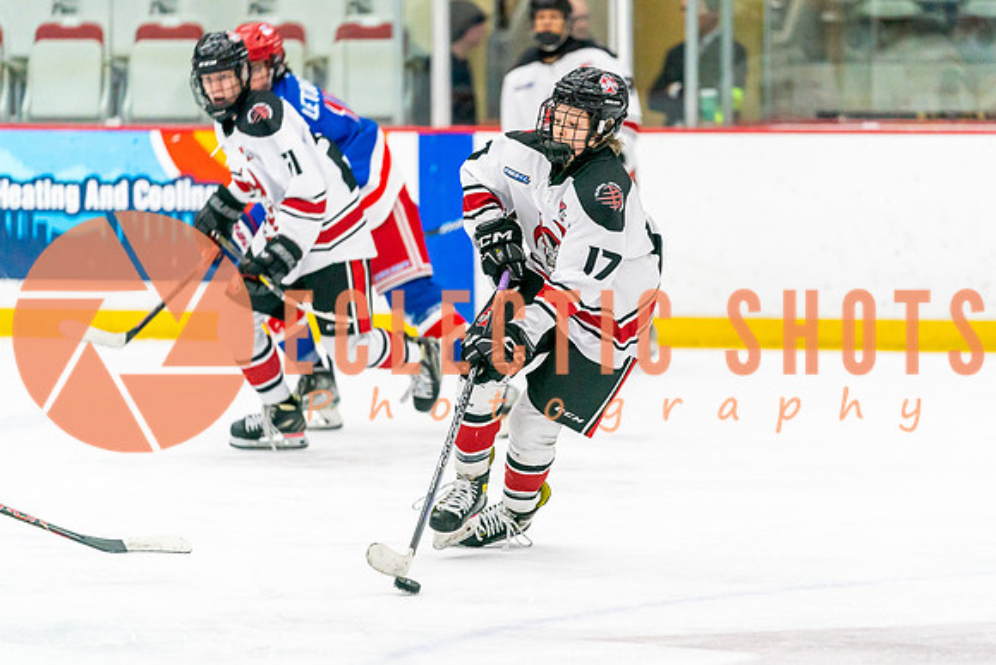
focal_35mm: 227
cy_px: 303
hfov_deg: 9.1
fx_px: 6277
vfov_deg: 6.1
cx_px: 542
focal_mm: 200
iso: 3200
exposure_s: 1/1250
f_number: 2.8
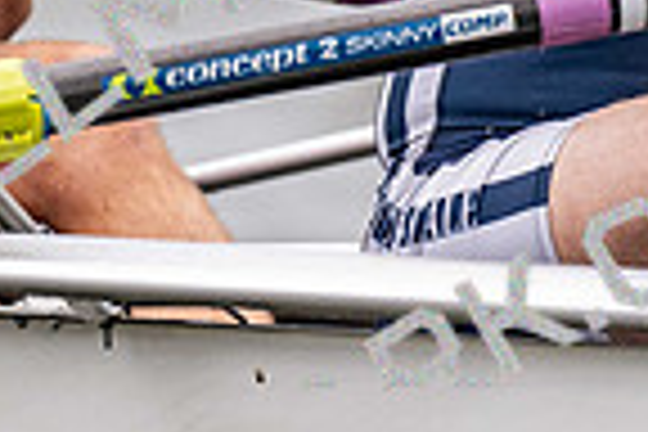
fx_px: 43431
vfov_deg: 0.6
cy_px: -385
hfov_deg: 0.9
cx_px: 716
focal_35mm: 2413
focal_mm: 600
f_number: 4
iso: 900
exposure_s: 1/2500
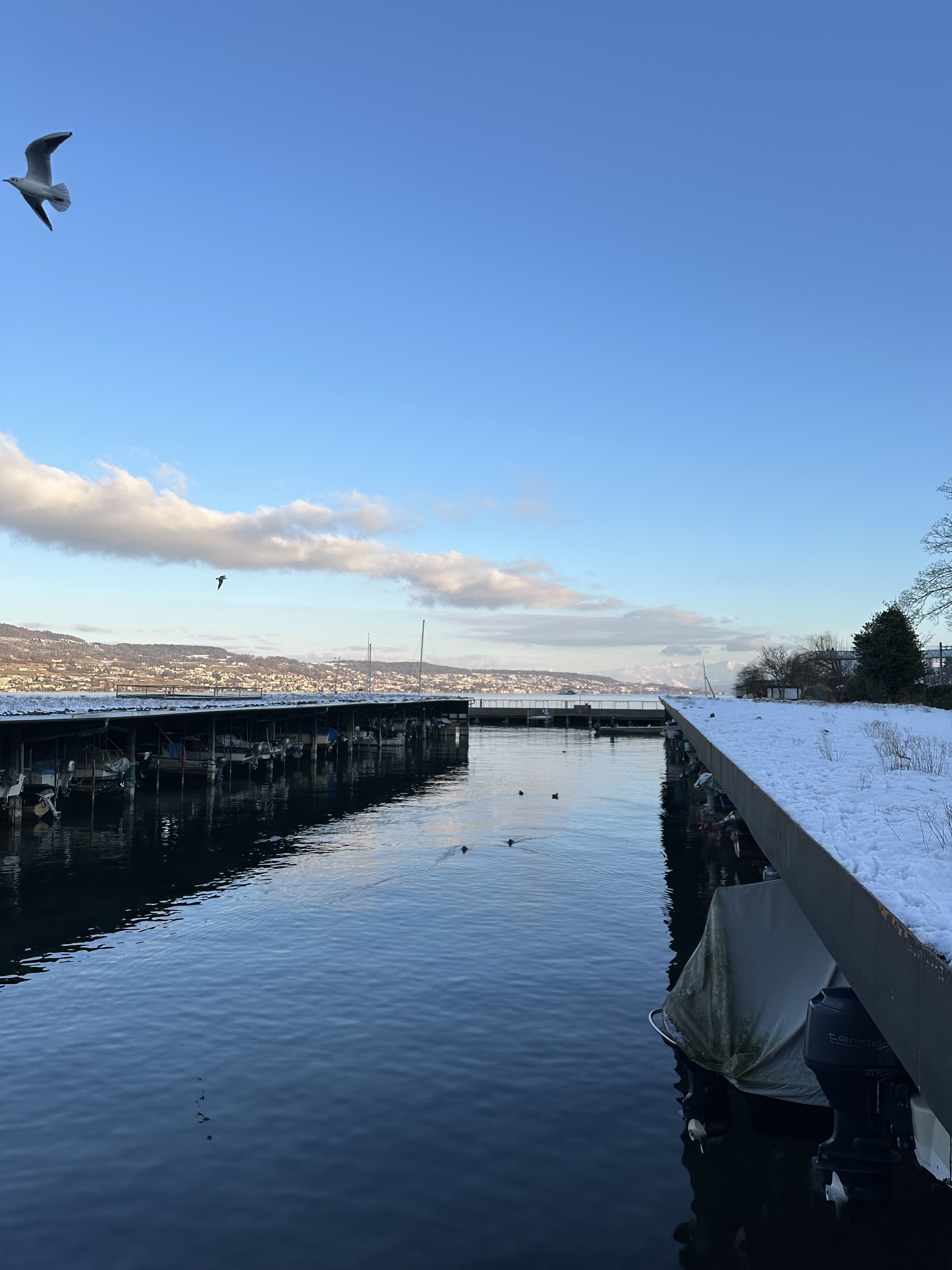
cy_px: 635
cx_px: 476
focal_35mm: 24
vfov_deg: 71.6
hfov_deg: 56.8
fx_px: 880
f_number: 1.78
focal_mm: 6.86
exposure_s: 1/1779
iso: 80
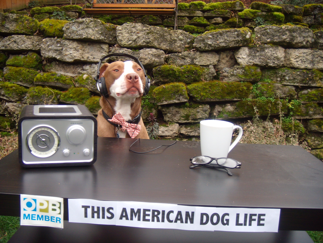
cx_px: 162
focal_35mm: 38
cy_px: 122
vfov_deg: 37.7
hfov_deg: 49.0
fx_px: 355
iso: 64
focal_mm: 6.4
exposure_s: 1/46.1
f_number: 3.5
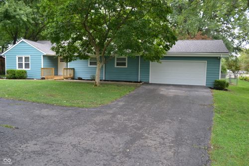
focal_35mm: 27
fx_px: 187
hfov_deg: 67.4
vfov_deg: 47.9
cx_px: 124
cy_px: 83
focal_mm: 18
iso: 320
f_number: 5.6
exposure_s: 1/125
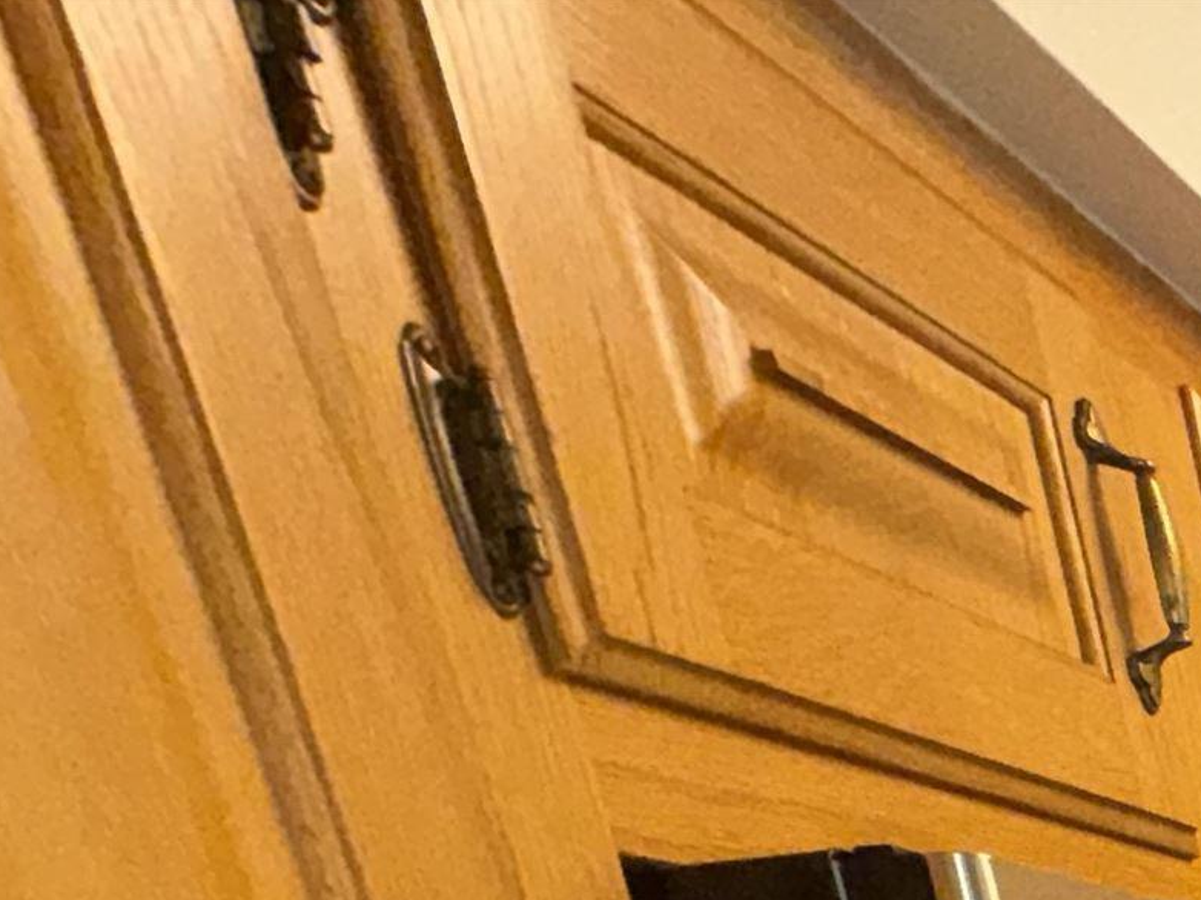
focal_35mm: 55
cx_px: 2156
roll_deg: +5.7
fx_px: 1908
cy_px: 1765
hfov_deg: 21.9
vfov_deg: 18.4
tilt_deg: -17.7
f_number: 2.2
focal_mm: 2.22
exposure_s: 1/120
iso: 125
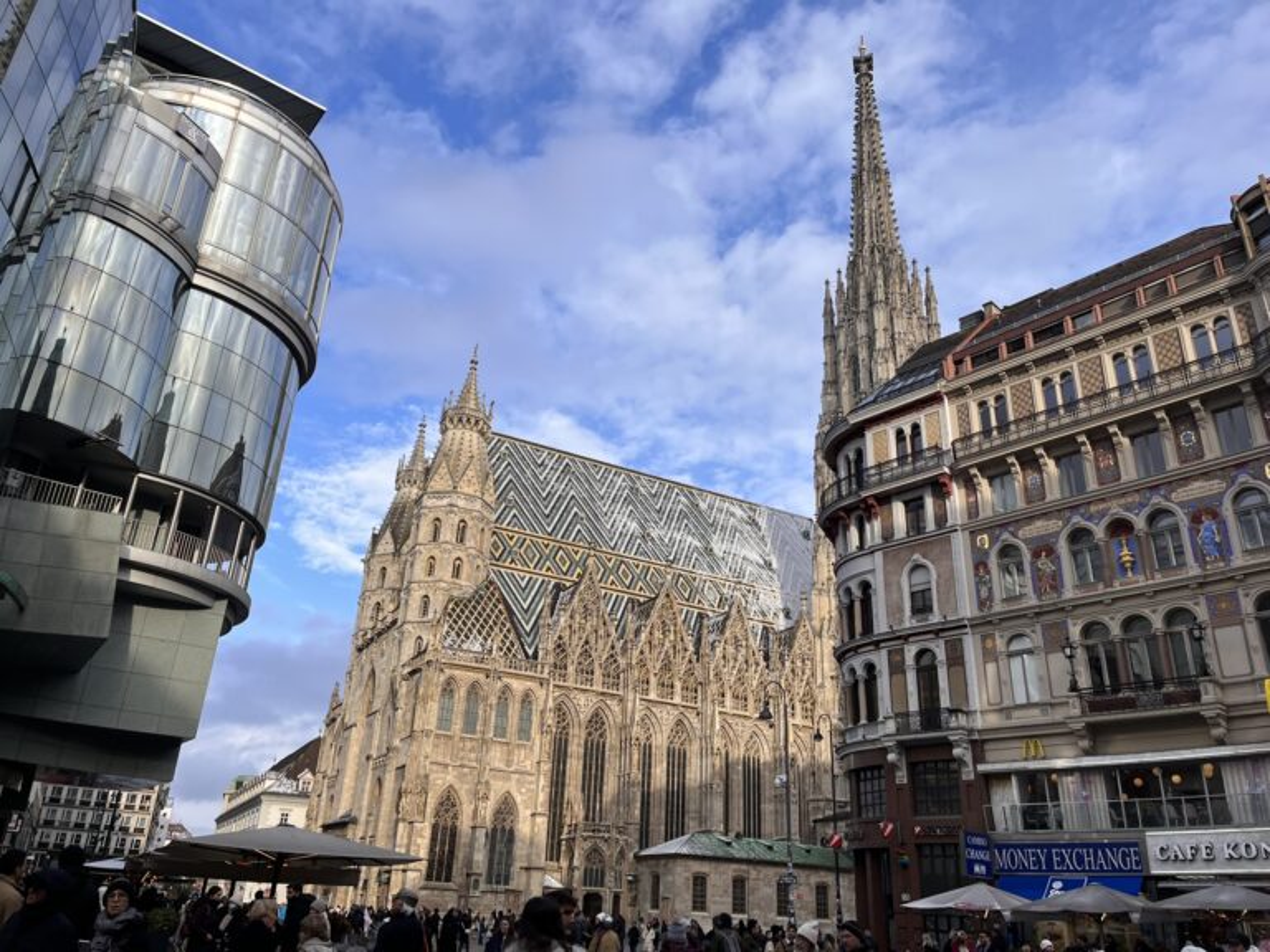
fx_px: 954
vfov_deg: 53.1
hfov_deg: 67.3
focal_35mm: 26
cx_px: 635
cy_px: 476
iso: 50
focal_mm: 5.1
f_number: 1.6
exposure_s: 1/2222
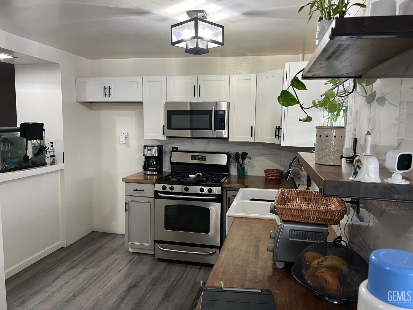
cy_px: 155
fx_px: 310
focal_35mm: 26
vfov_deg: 53.1
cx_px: 206
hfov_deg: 67.3
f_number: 1.5
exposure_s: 1/60
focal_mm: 5.7
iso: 125
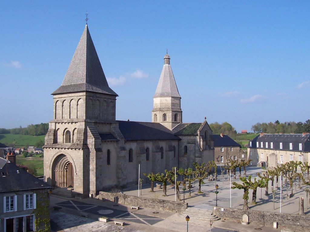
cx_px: 155
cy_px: 116
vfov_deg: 38.7
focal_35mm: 37
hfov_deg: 50.1
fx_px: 331
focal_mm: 5.6
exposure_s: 1/500
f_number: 5.6
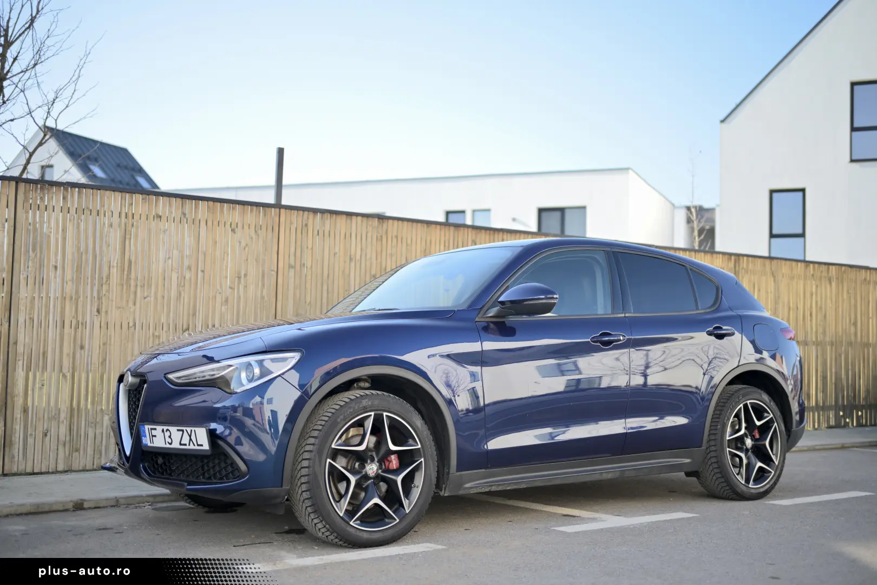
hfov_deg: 48.5
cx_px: 438
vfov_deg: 33.4
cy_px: 292
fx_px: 974
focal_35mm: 40
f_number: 2
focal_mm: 40
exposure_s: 1/800
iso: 100
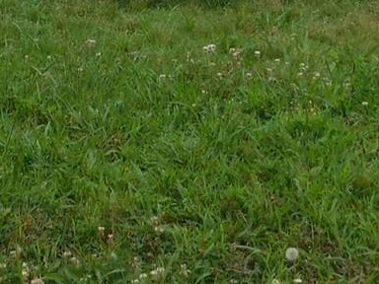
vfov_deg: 8.4
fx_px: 1752
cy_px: -444
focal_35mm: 160
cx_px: 31
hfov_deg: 12.2
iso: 125
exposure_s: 1/1250
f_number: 3.2
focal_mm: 5.3
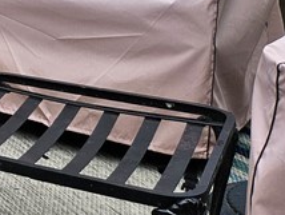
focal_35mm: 110
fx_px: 907
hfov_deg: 13.5
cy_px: -150
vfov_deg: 12.5
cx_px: -384
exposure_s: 1/1789
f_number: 1.8
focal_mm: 5.4
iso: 25
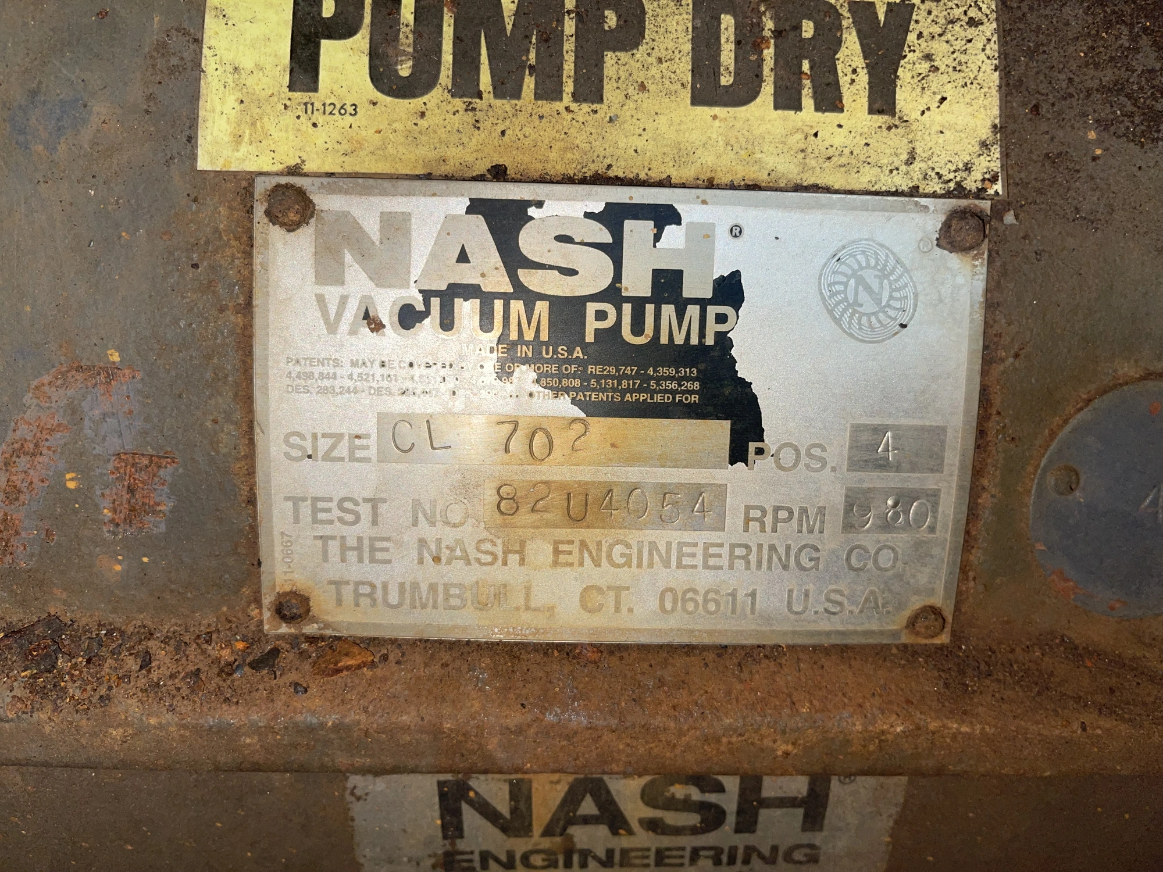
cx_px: 582
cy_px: 436
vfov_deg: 53.1
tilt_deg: -64.0
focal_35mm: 26
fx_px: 874
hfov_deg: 67.3
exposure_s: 1/77
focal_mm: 5.1
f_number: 1.6
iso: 32
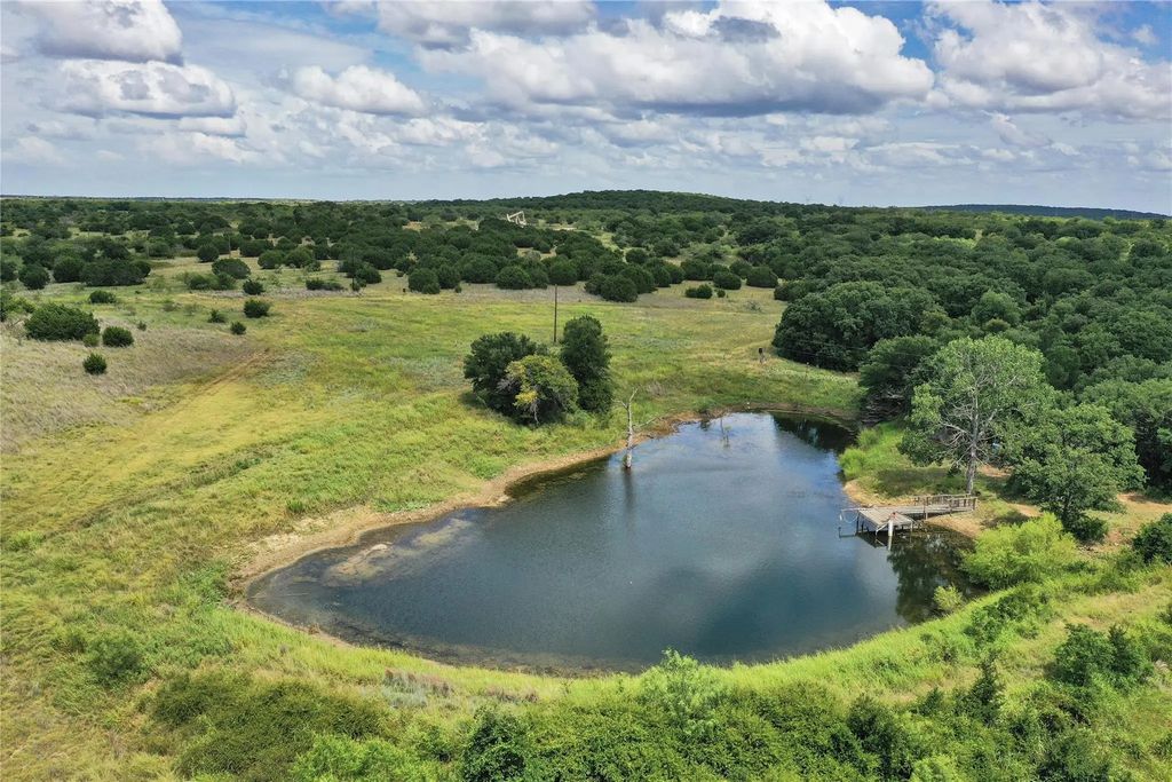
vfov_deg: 46.4
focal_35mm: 28
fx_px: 912
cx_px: 586
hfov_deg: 65.5
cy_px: 391
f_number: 6.3
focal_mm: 10.26
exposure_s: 1/800
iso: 100
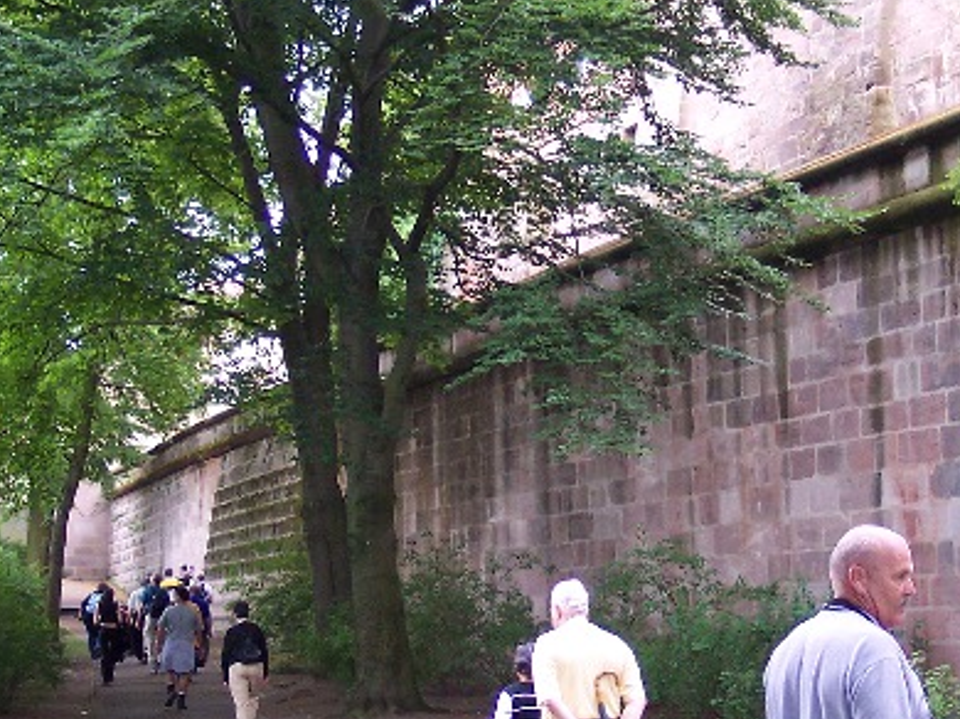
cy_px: 355
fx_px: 2162
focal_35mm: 78
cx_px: 544
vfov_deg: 18.9
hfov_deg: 25.0
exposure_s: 1/60
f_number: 2.8
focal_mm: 8
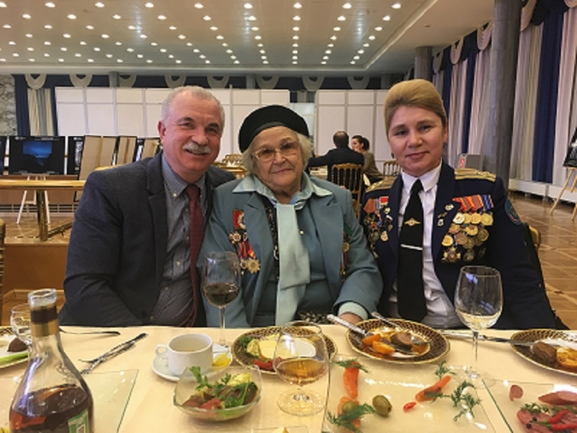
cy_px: 216
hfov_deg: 61.7
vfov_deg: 48.2
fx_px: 483
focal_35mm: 29
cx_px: 288
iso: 80
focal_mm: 4.15
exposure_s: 1/33
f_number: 2.2
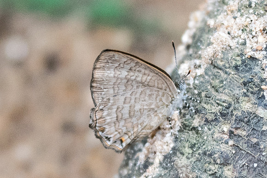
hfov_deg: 2.0
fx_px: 7657
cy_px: 122
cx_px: 134
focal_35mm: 1032
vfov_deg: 1.3
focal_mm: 150
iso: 800
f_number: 3.2
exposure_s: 1/250
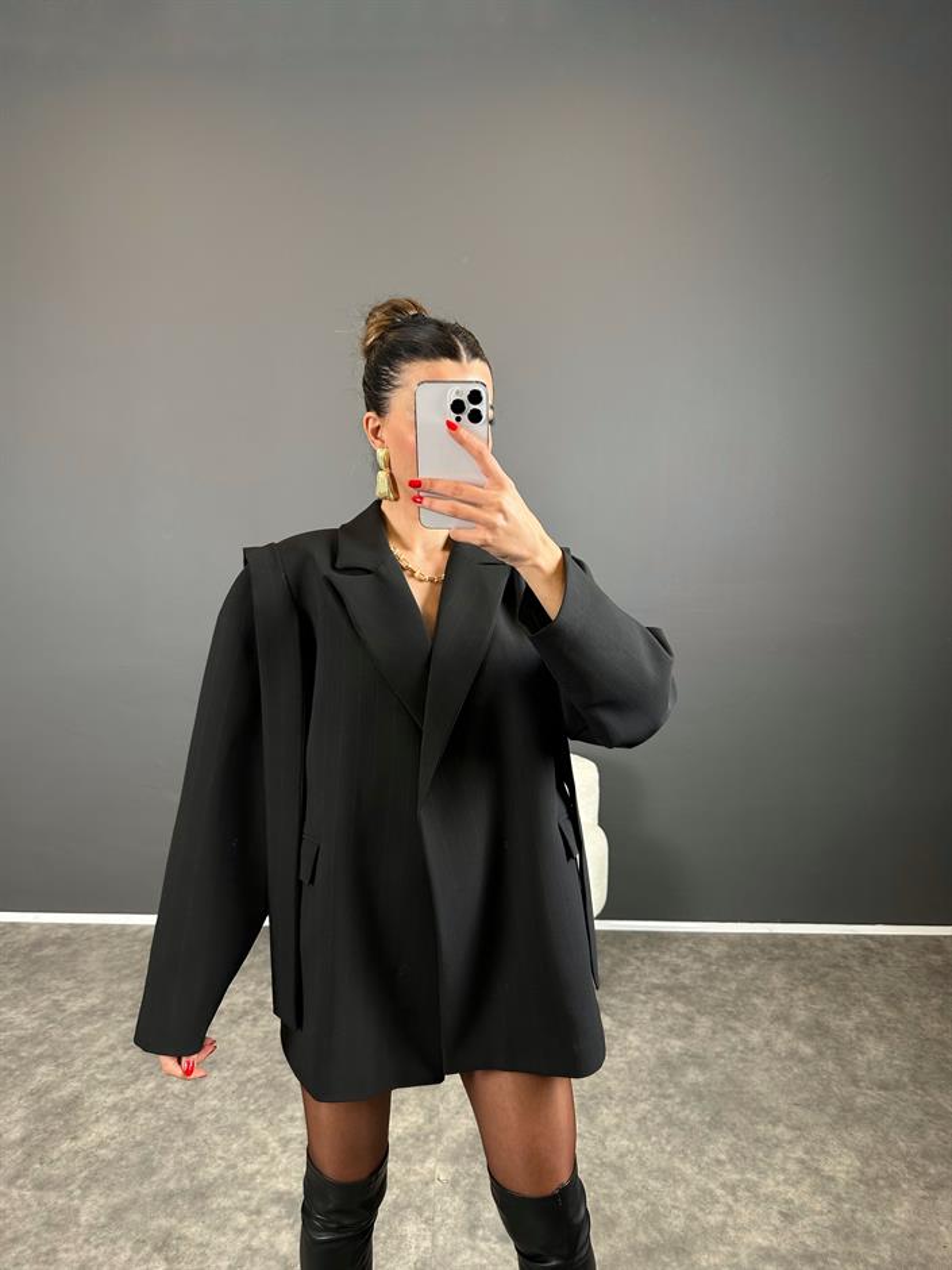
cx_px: 476
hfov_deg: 56.8
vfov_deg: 71.6
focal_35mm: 24
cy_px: 635
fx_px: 880
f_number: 1.78
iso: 100
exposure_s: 1/100
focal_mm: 6.86
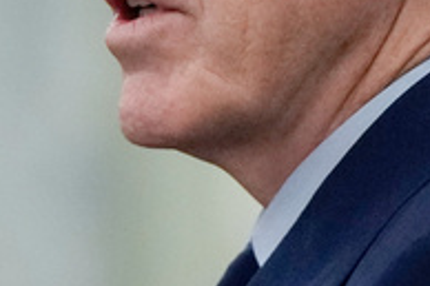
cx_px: -18
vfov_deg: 1.0
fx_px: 15741
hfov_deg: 1.6
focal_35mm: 1319
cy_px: 139
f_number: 2.8
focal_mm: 167
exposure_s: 1/500
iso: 4000
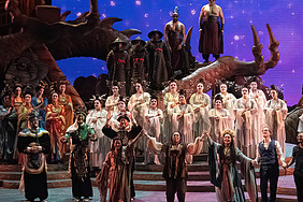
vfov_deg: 9.5
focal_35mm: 144
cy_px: 64
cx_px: 275
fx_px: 1212
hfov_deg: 14.1
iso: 20000
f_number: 10
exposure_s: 1/1000
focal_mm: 70
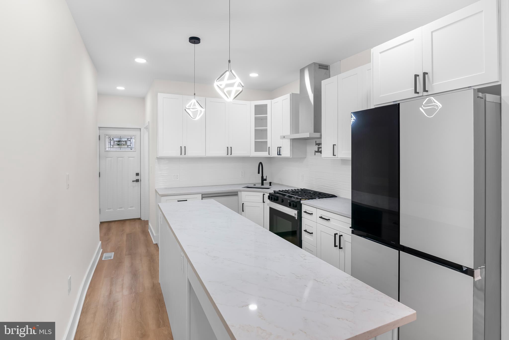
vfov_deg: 64.6
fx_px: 269
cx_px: 254
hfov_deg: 86.9
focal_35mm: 19
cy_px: 170
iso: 100
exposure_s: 1/13
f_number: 8
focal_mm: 19
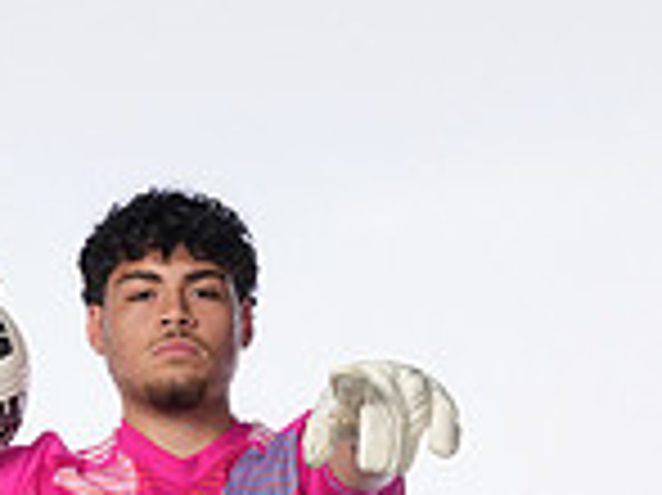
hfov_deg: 10.2
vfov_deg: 7.3
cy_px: 999
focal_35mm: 194
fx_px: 3707
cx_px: 329
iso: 800
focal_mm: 66
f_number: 8
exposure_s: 1/250
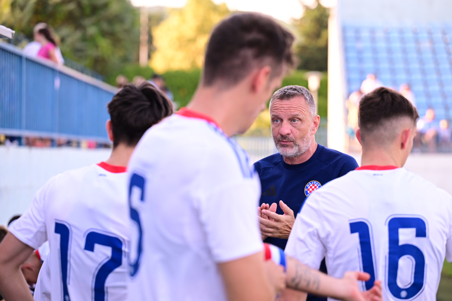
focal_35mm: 120
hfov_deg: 17.1
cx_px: 226
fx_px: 1507
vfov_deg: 11.4
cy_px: 150
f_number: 3.5
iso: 1250
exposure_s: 1/1250
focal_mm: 120
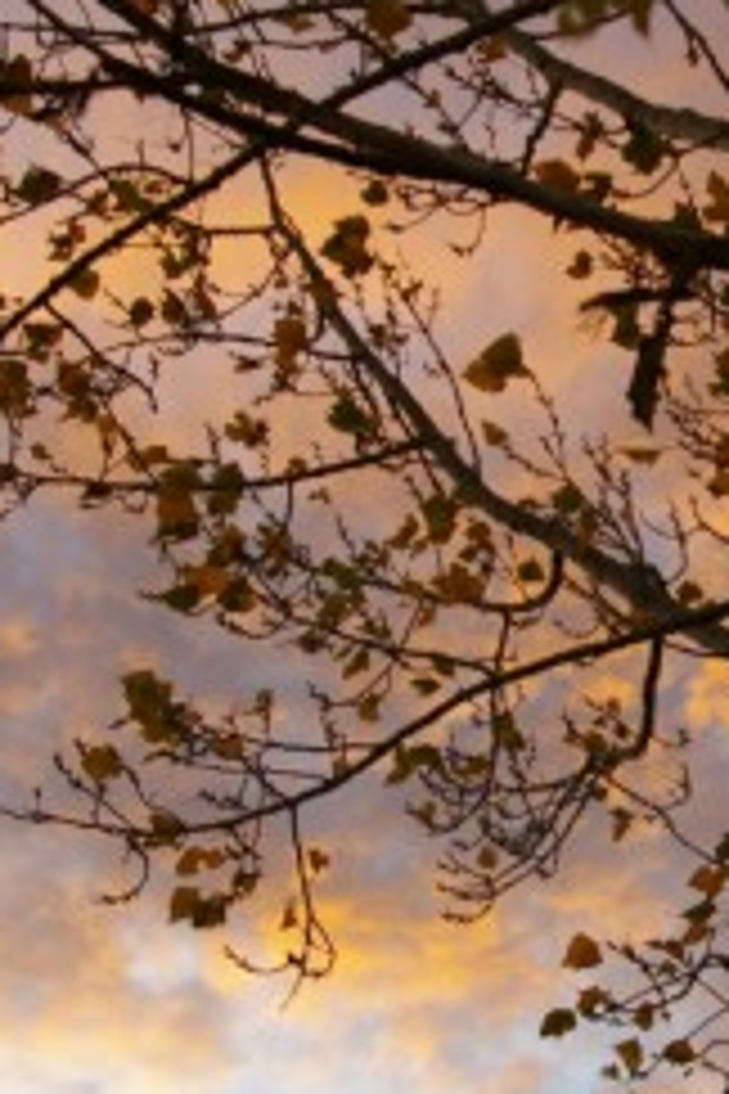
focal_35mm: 80
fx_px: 2430
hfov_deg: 16.8
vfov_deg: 25.4
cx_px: 693
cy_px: 491
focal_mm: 26
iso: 200
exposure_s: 1/45
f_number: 5.6
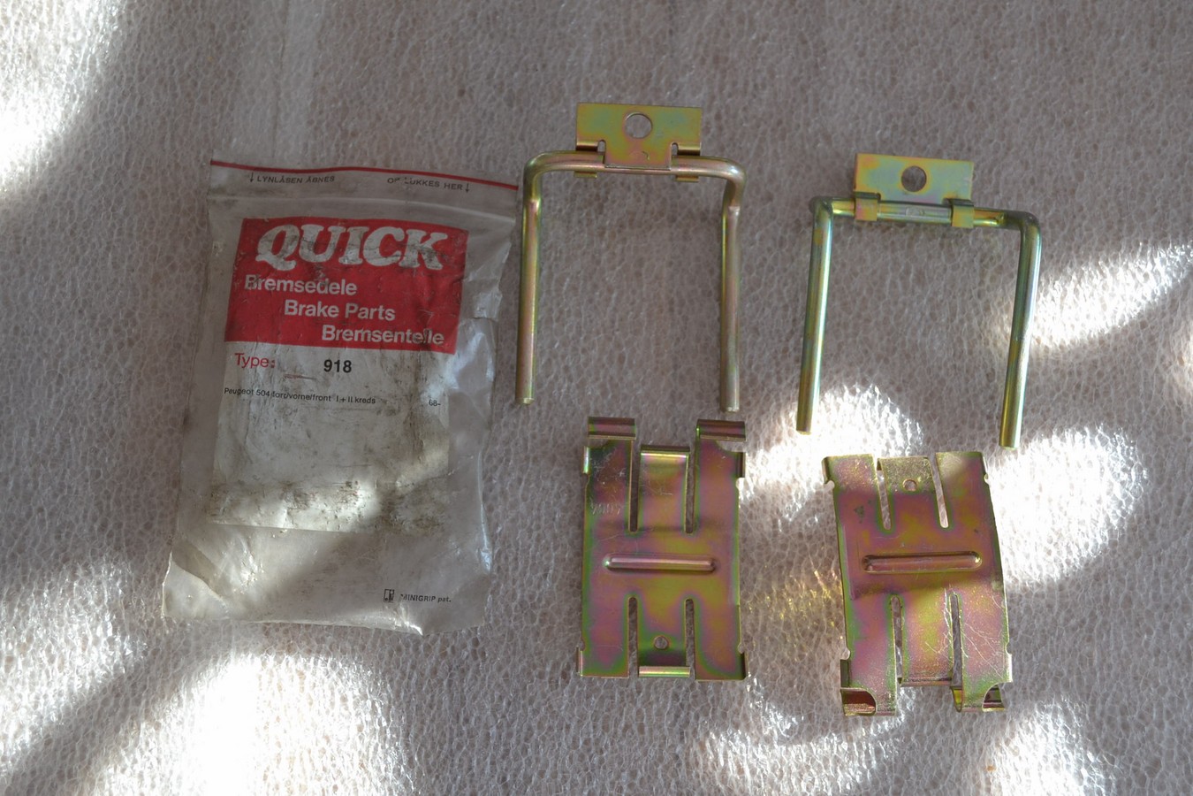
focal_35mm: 42
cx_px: 596
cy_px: 398
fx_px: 1392
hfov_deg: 46.4
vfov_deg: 31.9
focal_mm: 28
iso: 400
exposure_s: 1/125
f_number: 5.6
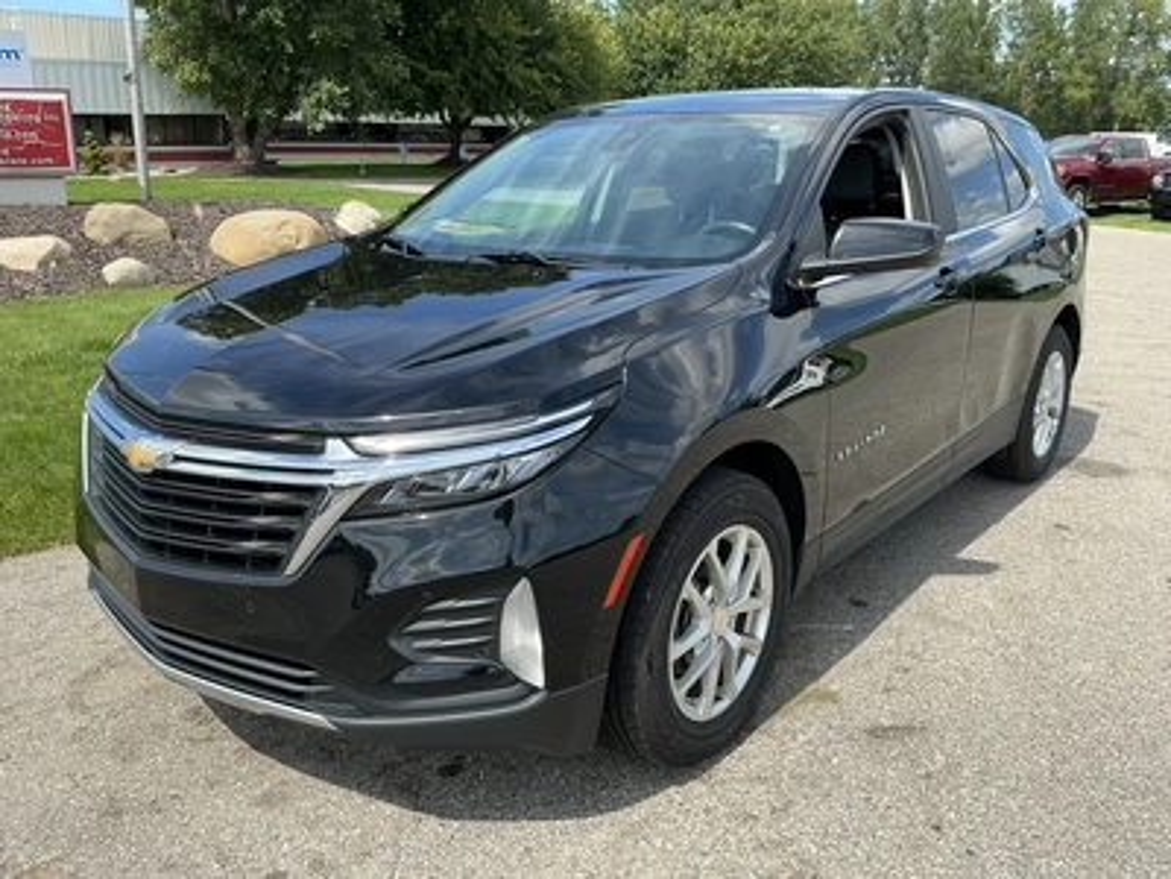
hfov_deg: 63.4
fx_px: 947
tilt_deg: -18.1
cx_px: 586
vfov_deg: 49.7
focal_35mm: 28
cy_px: 440
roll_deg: -0.8
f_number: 1.8
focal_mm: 3
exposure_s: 1/749
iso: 25
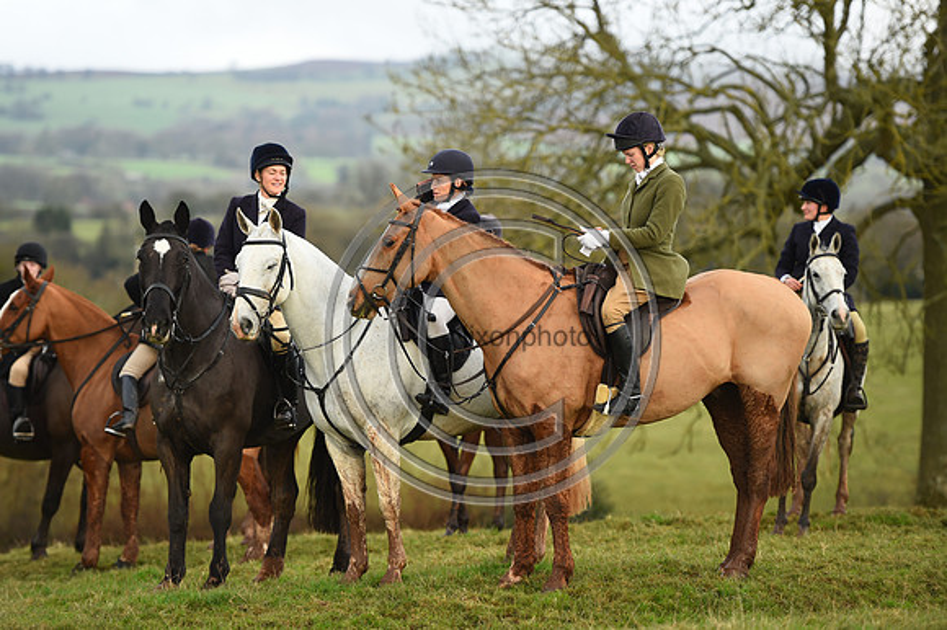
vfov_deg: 8.3
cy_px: 315
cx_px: 474
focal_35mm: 165
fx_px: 4338
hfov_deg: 12.5
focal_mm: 165
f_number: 3.2
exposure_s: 1/1000
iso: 500
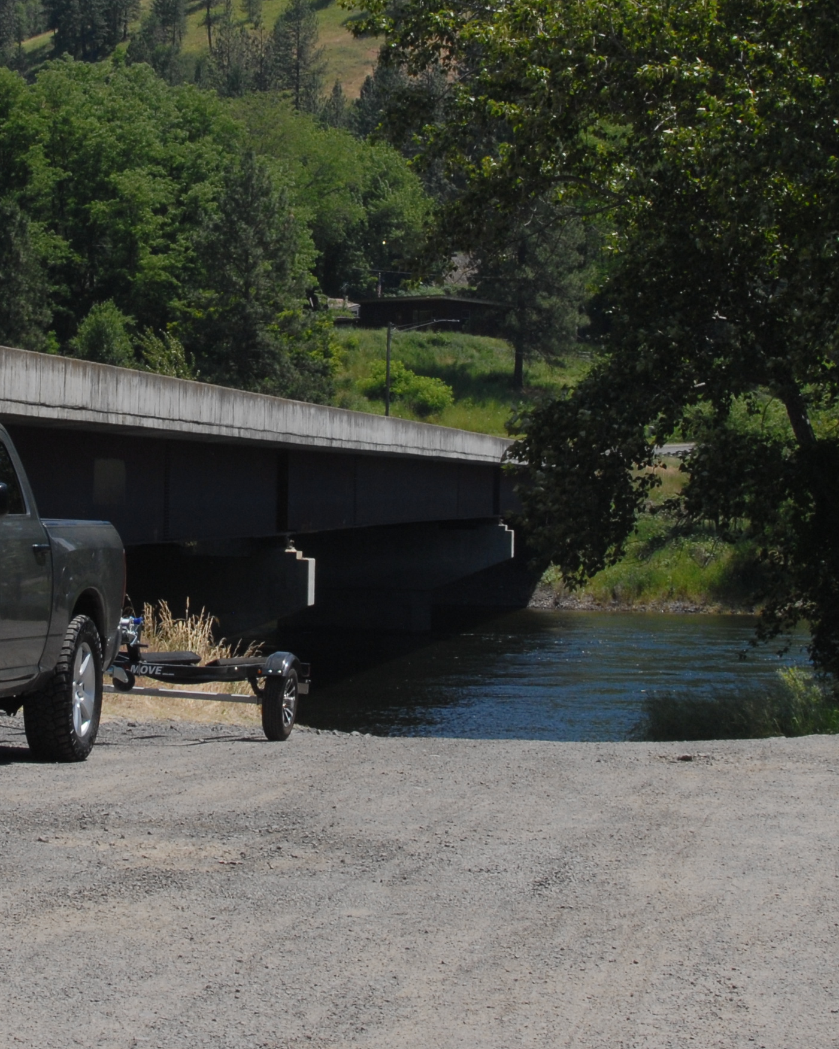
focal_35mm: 109
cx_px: 110
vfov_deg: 17.6
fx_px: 3385
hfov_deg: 14.0
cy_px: 371
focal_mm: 35
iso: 200
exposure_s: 1/200
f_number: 13
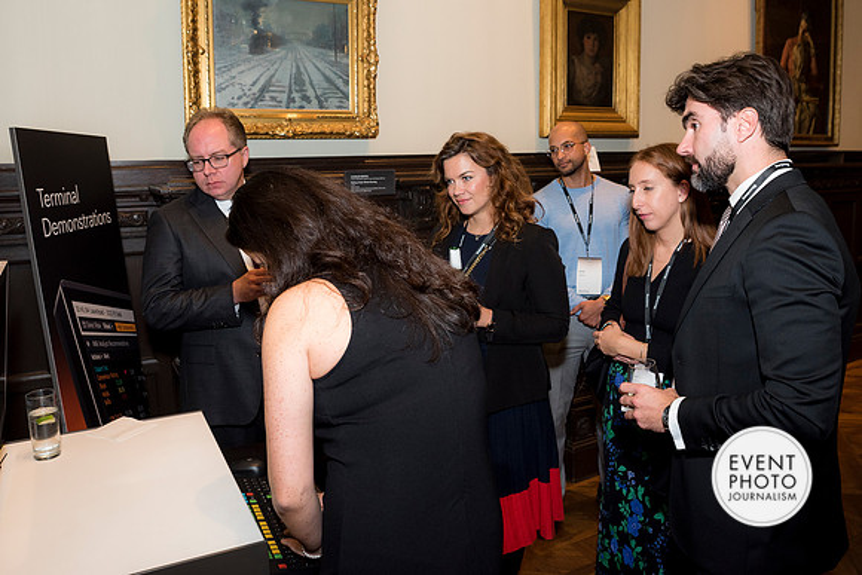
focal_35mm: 29
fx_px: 683
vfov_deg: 45.5
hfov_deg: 64.4
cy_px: 236
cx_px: 470
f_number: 5
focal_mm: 24
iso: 800
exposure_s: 1/125
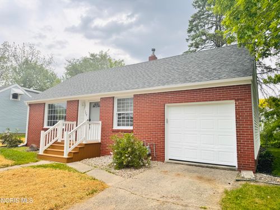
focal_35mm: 24
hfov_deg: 71.6
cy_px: 105
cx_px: 140
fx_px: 194
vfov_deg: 56.8
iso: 80
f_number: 1.78
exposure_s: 1/853
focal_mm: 6.76
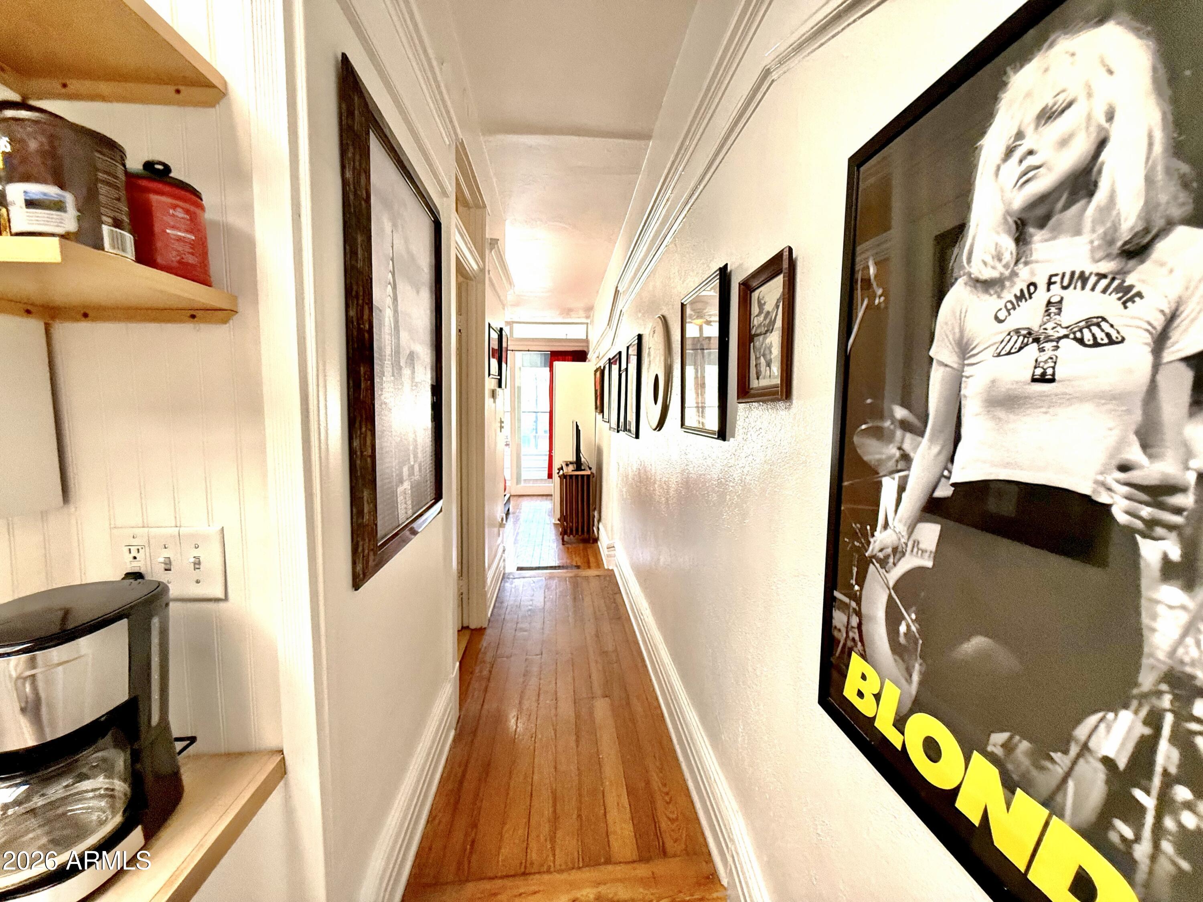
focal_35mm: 14
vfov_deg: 85.7
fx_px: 487
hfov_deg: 102.1
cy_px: 451
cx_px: 602
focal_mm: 2.22
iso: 250
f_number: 2.2
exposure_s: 1/120
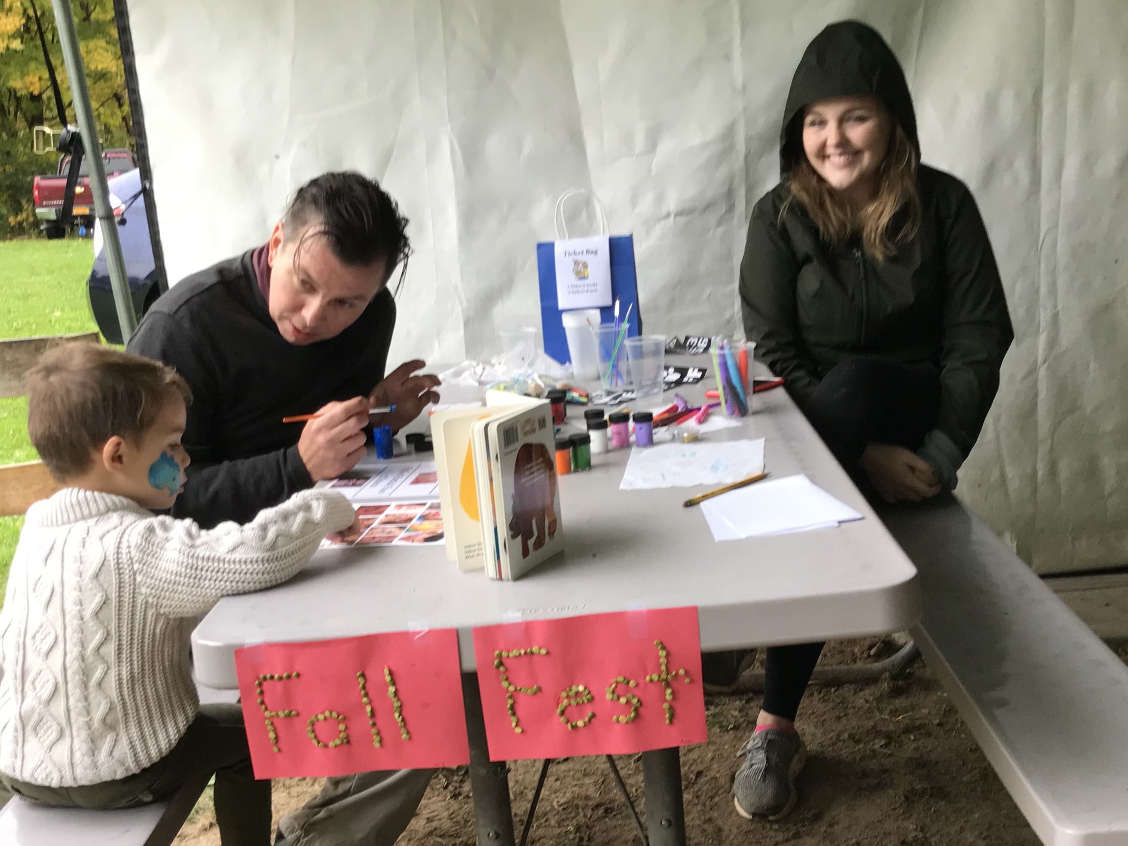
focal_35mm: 43
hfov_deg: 43.8
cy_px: 562
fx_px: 1401
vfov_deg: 33.3
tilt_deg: -14.5
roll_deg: +2.1
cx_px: 543
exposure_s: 1/120
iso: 40
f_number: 1.8
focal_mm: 3.99
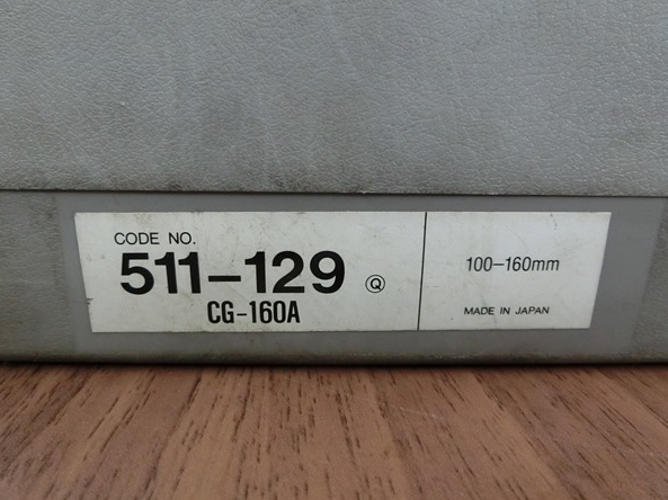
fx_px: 521
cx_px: 319
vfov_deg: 51.3
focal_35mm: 27
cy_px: 261
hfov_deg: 65.3
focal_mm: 4.5
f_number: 3.5
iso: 800
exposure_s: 1/125
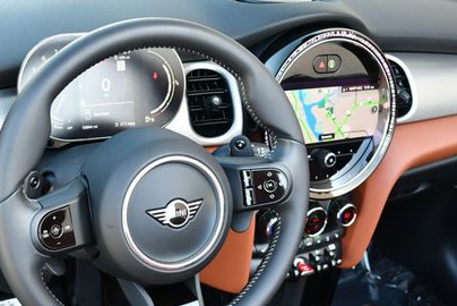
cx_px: 169
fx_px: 724
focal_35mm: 57
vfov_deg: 23.8
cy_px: 187
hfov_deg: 34.8
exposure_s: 1/250
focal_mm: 18
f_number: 3.5
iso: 640
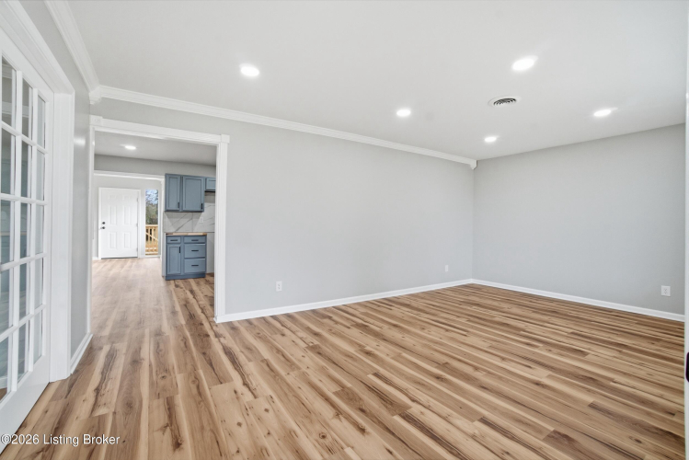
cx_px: 344
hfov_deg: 100.4
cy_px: 230
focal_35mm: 15
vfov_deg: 77.4
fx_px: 287
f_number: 11
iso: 400
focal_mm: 10
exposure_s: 1/160
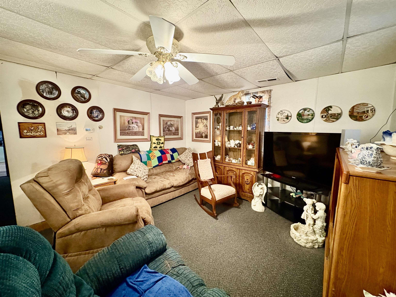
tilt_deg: -6.8
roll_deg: -0.3
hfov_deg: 102.1
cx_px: 198
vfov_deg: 85.7
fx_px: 160
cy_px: 148
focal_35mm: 14
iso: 1000
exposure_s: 1/30
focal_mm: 2.22
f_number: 2.2
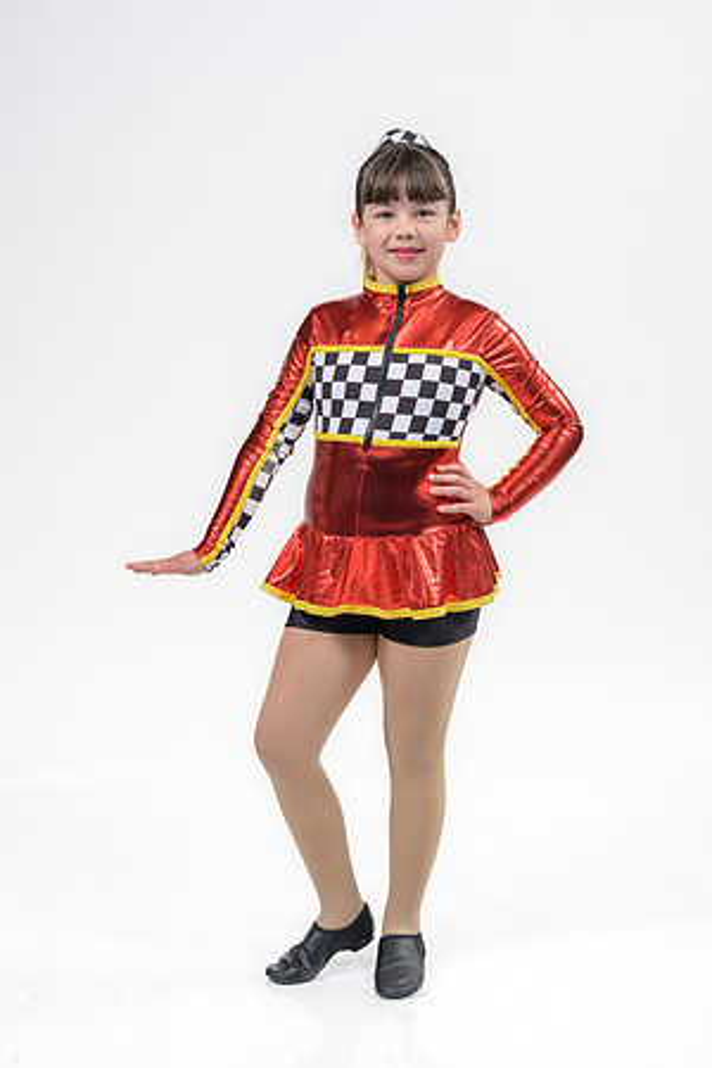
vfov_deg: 31.4
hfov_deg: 21.2
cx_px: 356
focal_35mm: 64
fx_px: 1899
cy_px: 534
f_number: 8
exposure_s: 1/125
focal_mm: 64
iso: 320
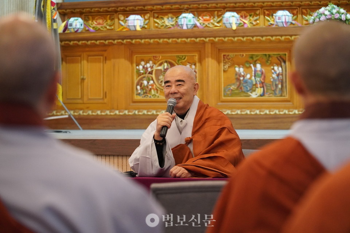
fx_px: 1531
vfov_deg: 8.7
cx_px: 175
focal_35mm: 158
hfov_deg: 13.0
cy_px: 116
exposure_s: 1/200
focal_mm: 105
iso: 3200
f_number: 4
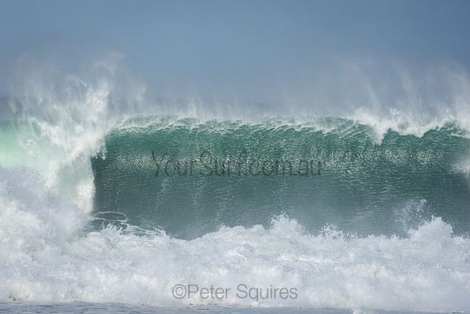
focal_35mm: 405
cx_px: 235
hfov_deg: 5.1
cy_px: 157
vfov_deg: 3.4
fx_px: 5288
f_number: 7.1
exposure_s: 1/640
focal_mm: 270
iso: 200
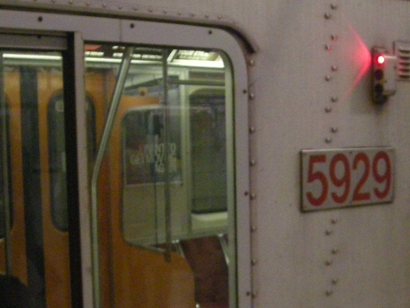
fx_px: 1018
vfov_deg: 17.0
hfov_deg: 22.7
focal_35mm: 86
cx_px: 260
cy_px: 269
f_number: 2.8
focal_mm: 5.7
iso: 400
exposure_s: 1/49.2
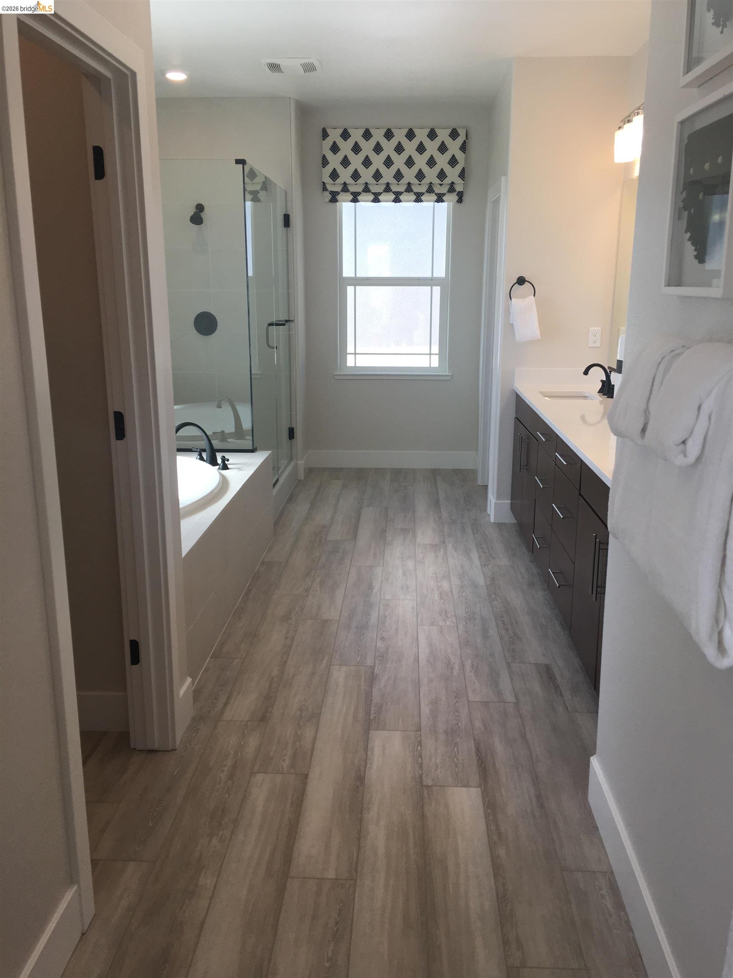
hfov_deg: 48.2
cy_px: 489
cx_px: 366
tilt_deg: -10.9
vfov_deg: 61.7
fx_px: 819
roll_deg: -1.2
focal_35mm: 29
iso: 40
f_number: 2.2
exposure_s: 1/120
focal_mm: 4.15
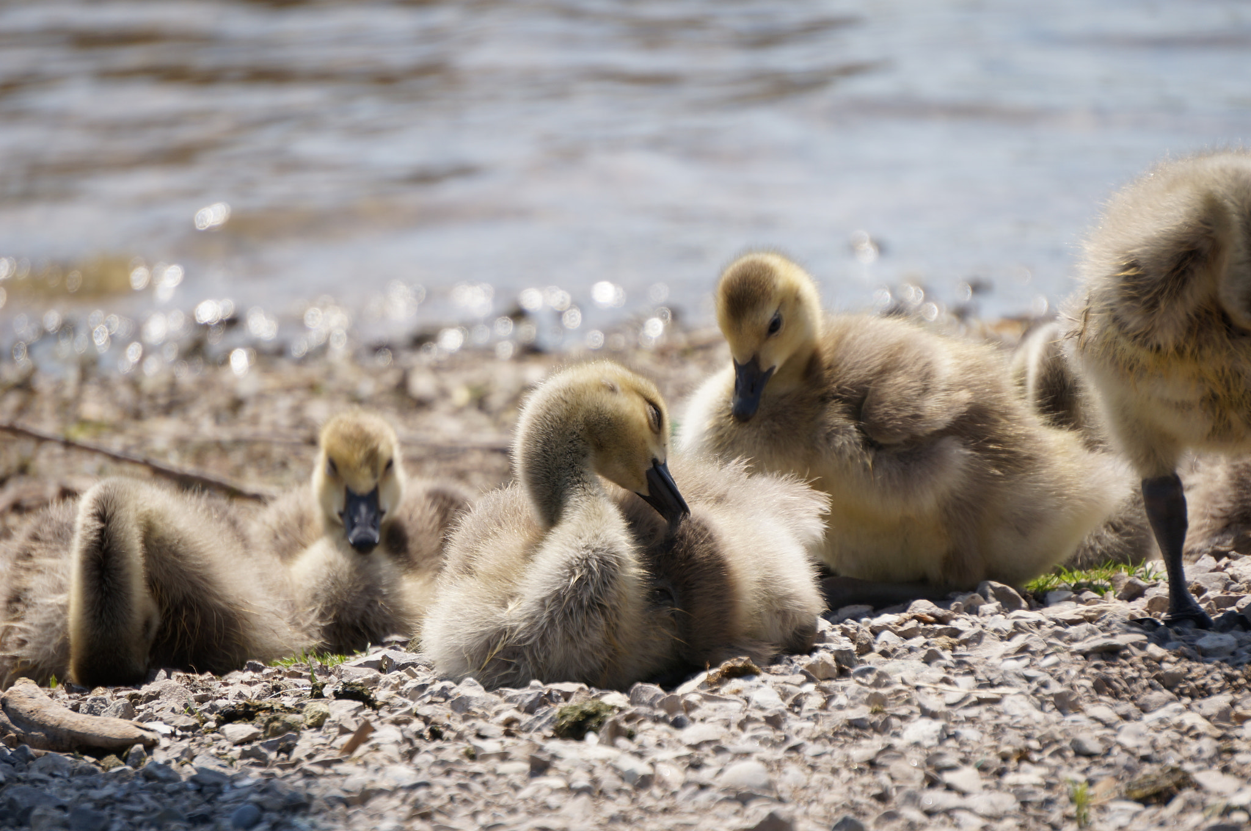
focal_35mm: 315
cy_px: 416
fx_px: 10935
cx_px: 626
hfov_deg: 6.5
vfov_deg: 4.4
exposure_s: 1/320
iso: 100
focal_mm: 210
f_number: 7.1
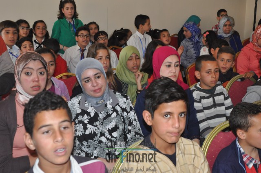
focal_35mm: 42
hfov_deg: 46.5
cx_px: 130
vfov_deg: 31.8
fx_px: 304
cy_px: 86
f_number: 3.8
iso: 800
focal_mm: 28
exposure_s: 1/60
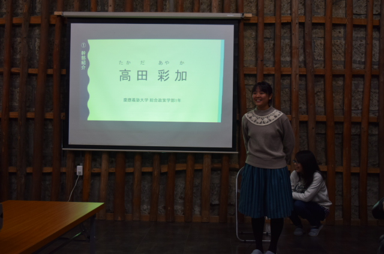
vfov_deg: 28.8
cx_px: 192
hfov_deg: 42.4
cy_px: 127
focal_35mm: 46
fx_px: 495
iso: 560
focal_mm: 31
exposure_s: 1/60
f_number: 4.2
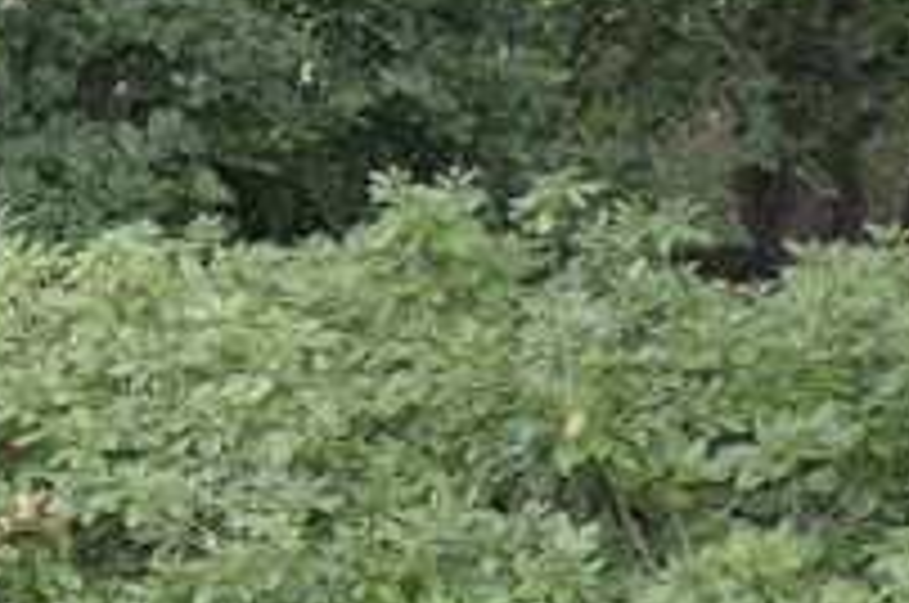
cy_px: 486
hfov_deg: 14.7
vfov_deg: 10.9
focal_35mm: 125
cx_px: -644
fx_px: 3151
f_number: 5
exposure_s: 1/200
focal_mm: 21
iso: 200
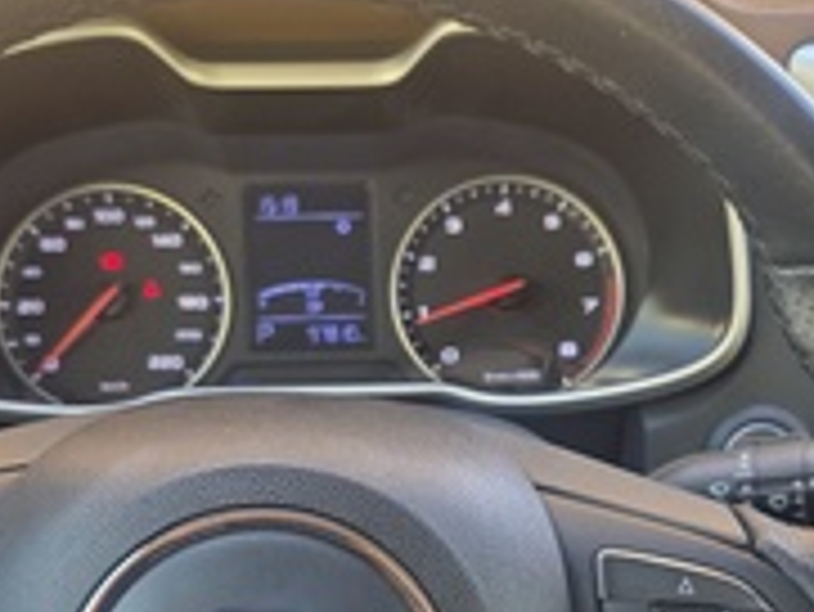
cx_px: 425
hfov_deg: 33.2
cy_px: 484
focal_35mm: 58
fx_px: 1365
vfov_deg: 24.9
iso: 125
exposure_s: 1/182
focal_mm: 6.3
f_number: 1.7
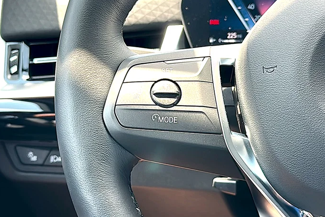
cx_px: 164
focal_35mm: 50
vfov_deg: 27.0
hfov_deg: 39.6
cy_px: 93
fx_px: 451
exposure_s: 1/225
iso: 64
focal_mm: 6.86
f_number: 1.78
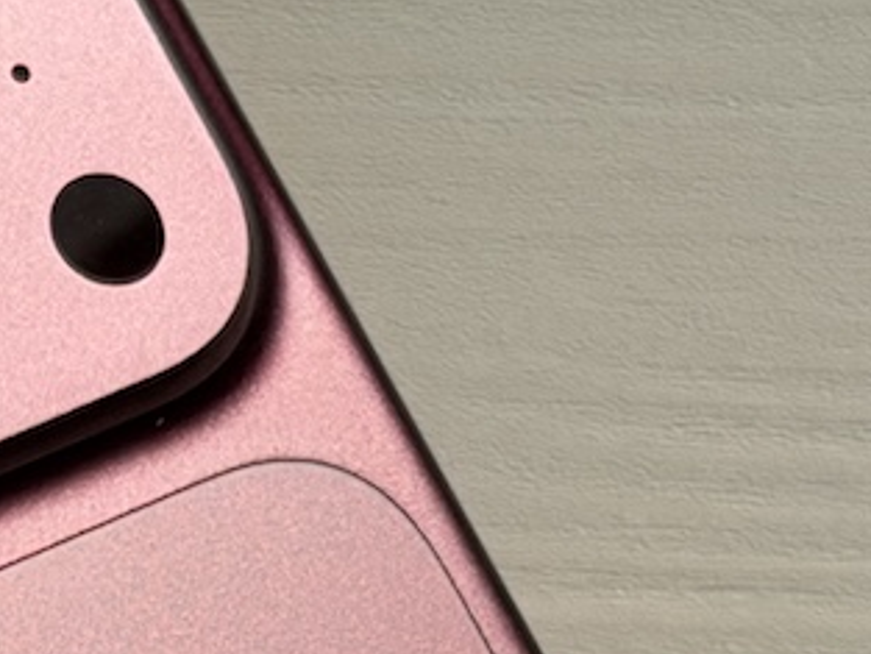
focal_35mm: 291
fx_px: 7325
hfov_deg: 6.8
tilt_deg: -80.7
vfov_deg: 5.0
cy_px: 1243
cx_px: 145
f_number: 1.78
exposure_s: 1/1883
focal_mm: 6.76
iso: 64
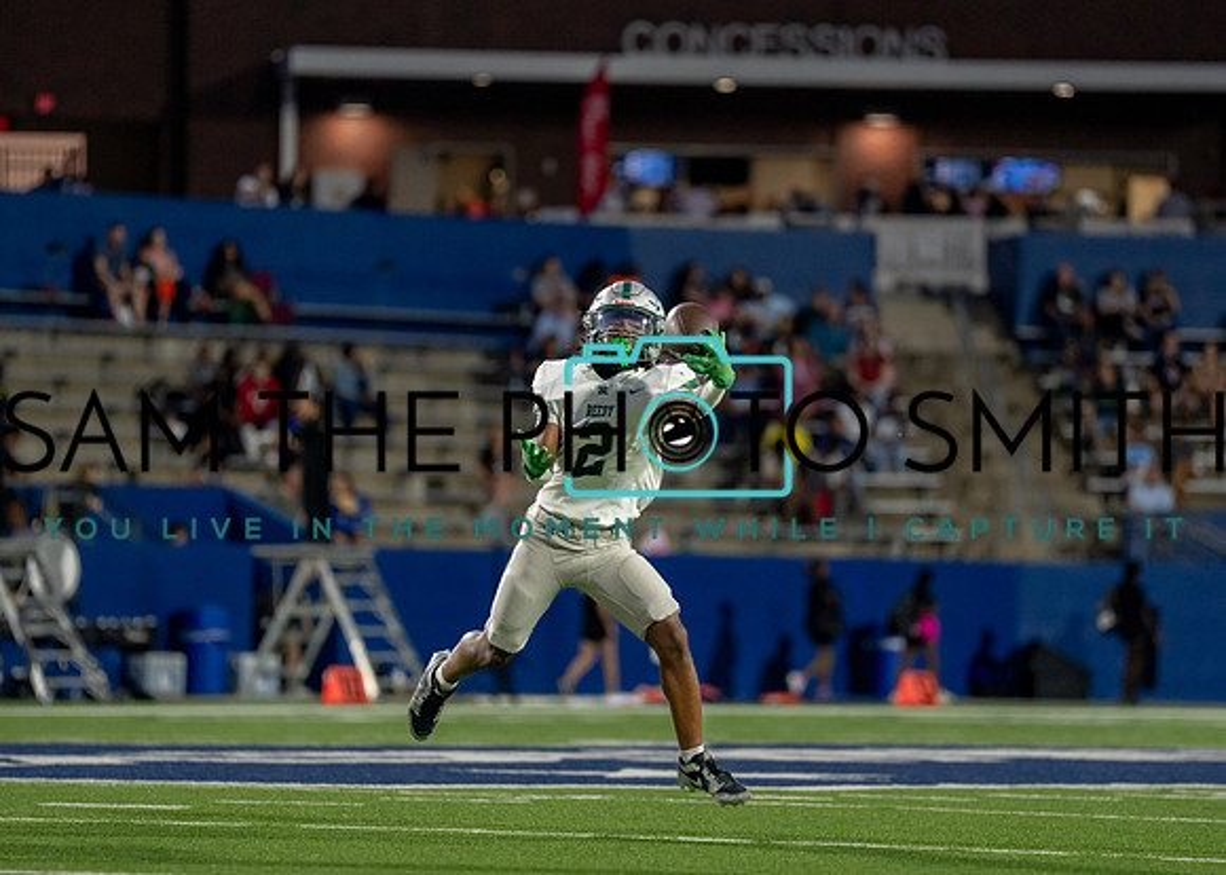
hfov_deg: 6.9
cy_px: 415
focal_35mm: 290
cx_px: 639
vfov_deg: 5.0
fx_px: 10096
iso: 2000
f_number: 2.8
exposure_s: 1/1600
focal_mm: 200
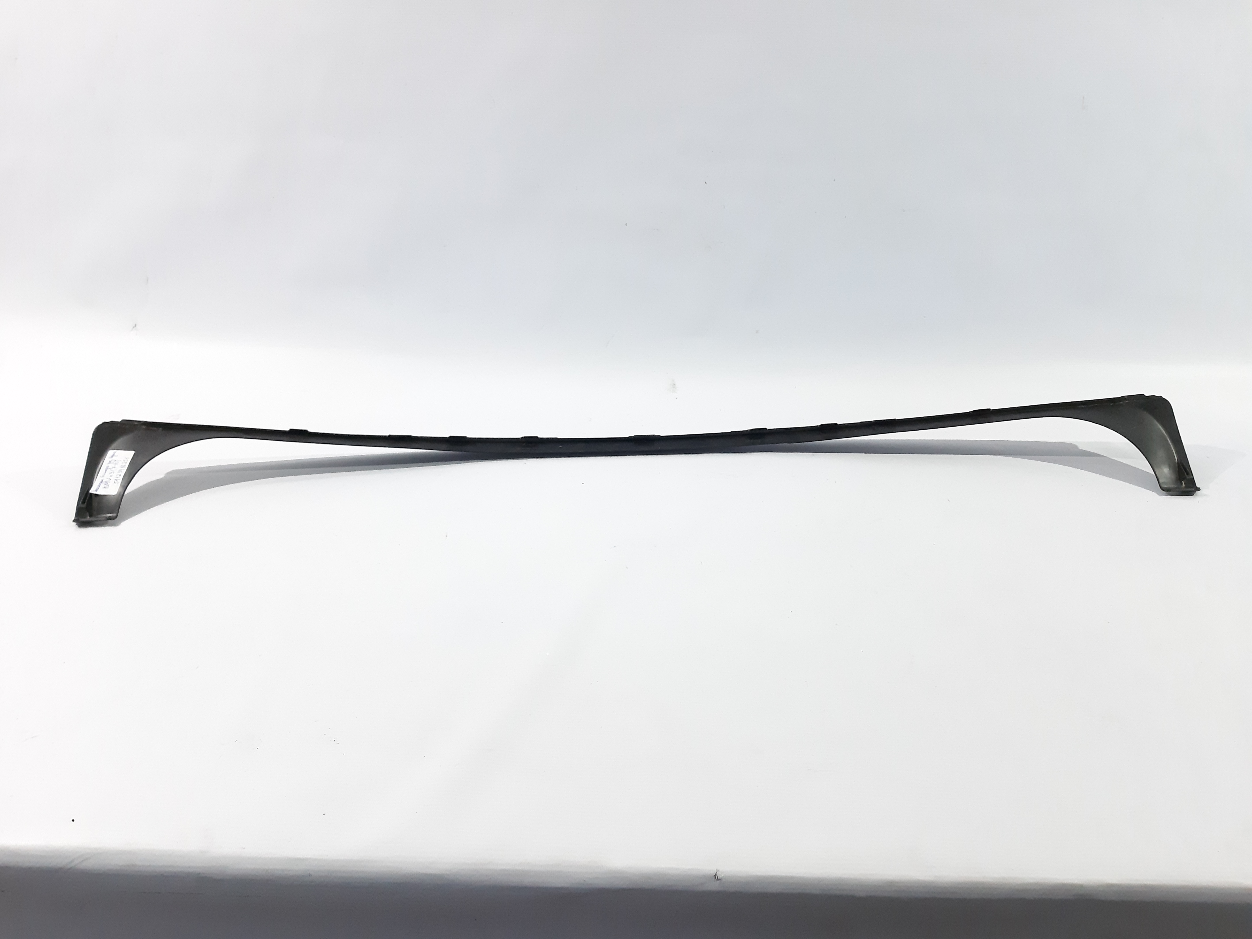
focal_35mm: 27
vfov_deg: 51.4
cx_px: 626
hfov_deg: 65.3
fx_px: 977
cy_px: 470
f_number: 1.7
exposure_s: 1/50
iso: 250
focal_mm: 3.93
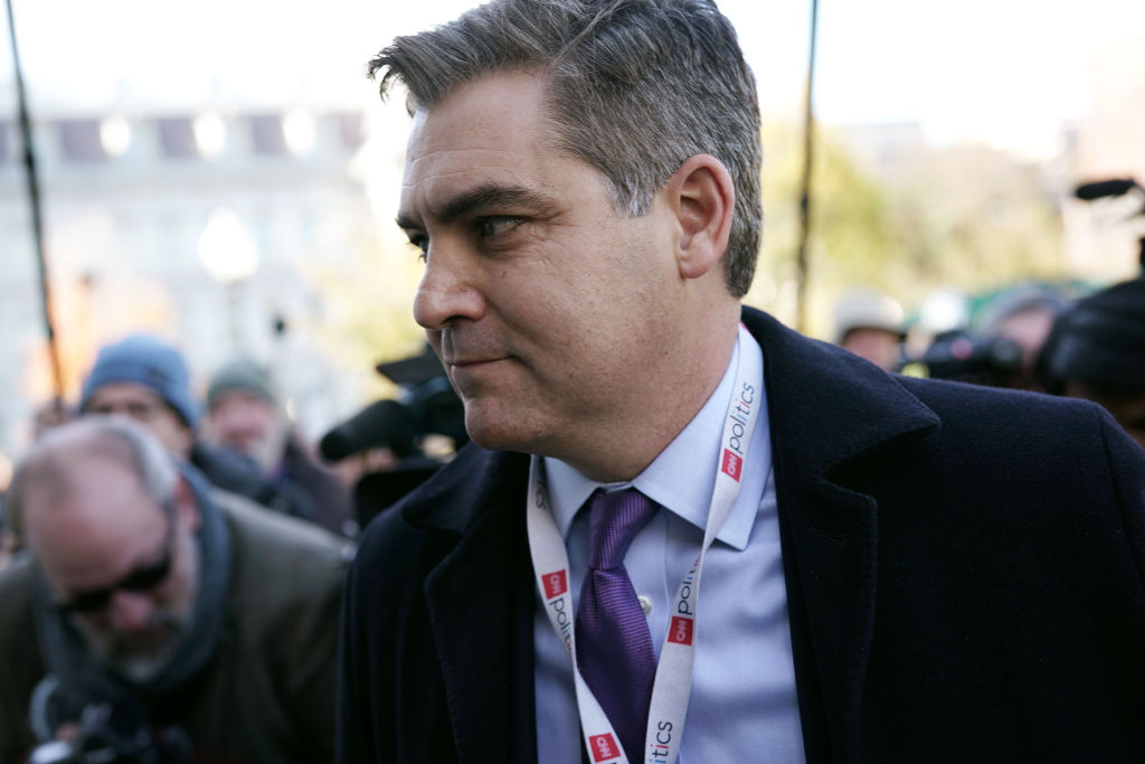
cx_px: 572
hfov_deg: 39.6
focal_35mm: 50
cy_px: 382
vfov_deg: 27.0
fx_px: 1590
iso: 200
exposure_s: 1/320
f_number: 2.8
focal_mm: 50
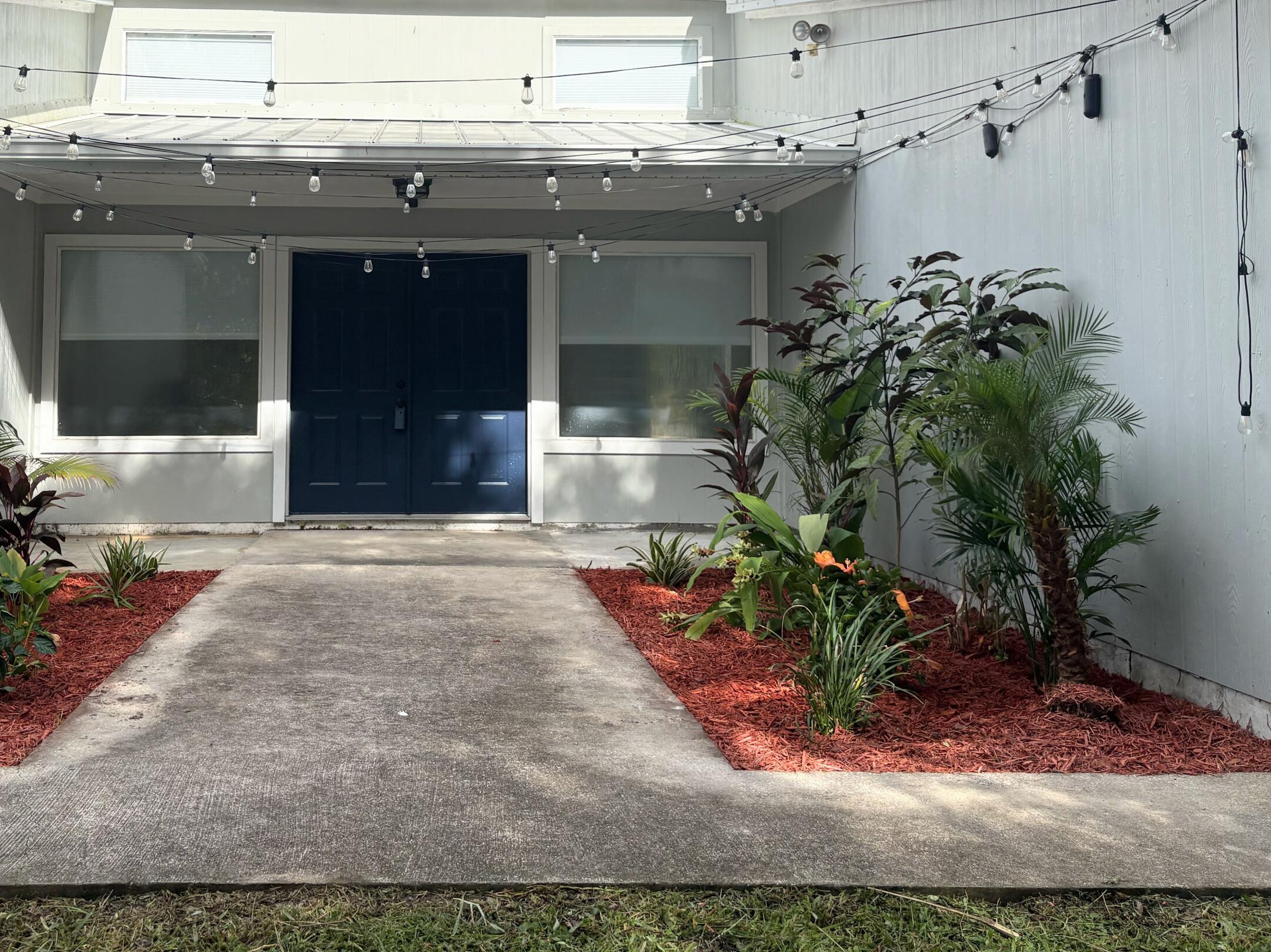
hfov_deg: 50.7
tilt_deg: +3.5
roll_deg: -0.5
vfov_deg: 39.1
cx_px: 453
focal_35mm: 36
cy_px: 295
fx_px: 1322
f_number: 1.6
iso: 50
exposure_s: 1/3125
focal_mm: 5.96
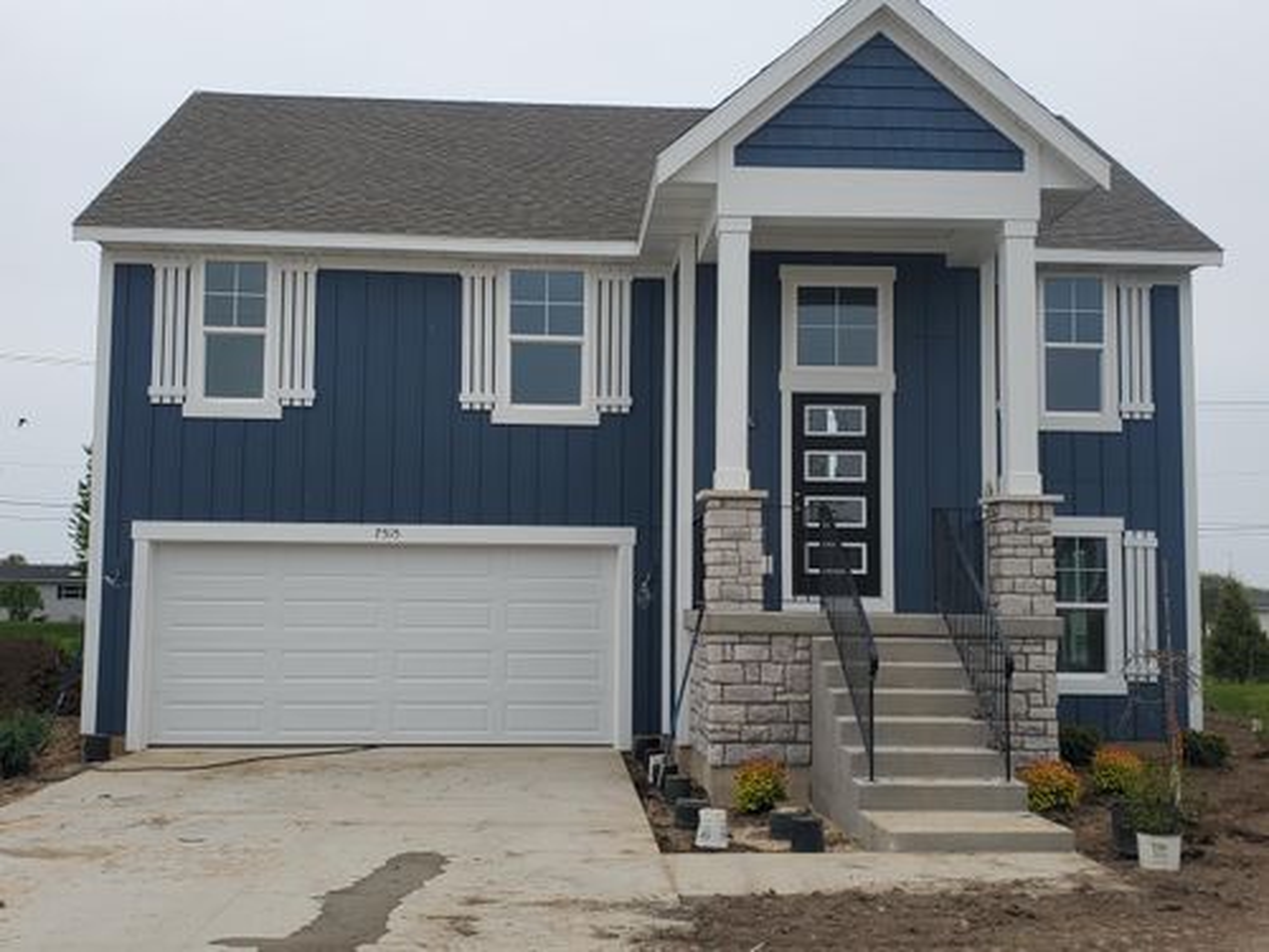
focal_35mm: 26
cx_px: 634
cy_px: 476
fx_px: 953
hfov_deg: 67.3
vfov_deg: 53.1
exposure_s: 1/562
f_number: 2.4
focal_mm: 4.3
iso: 50
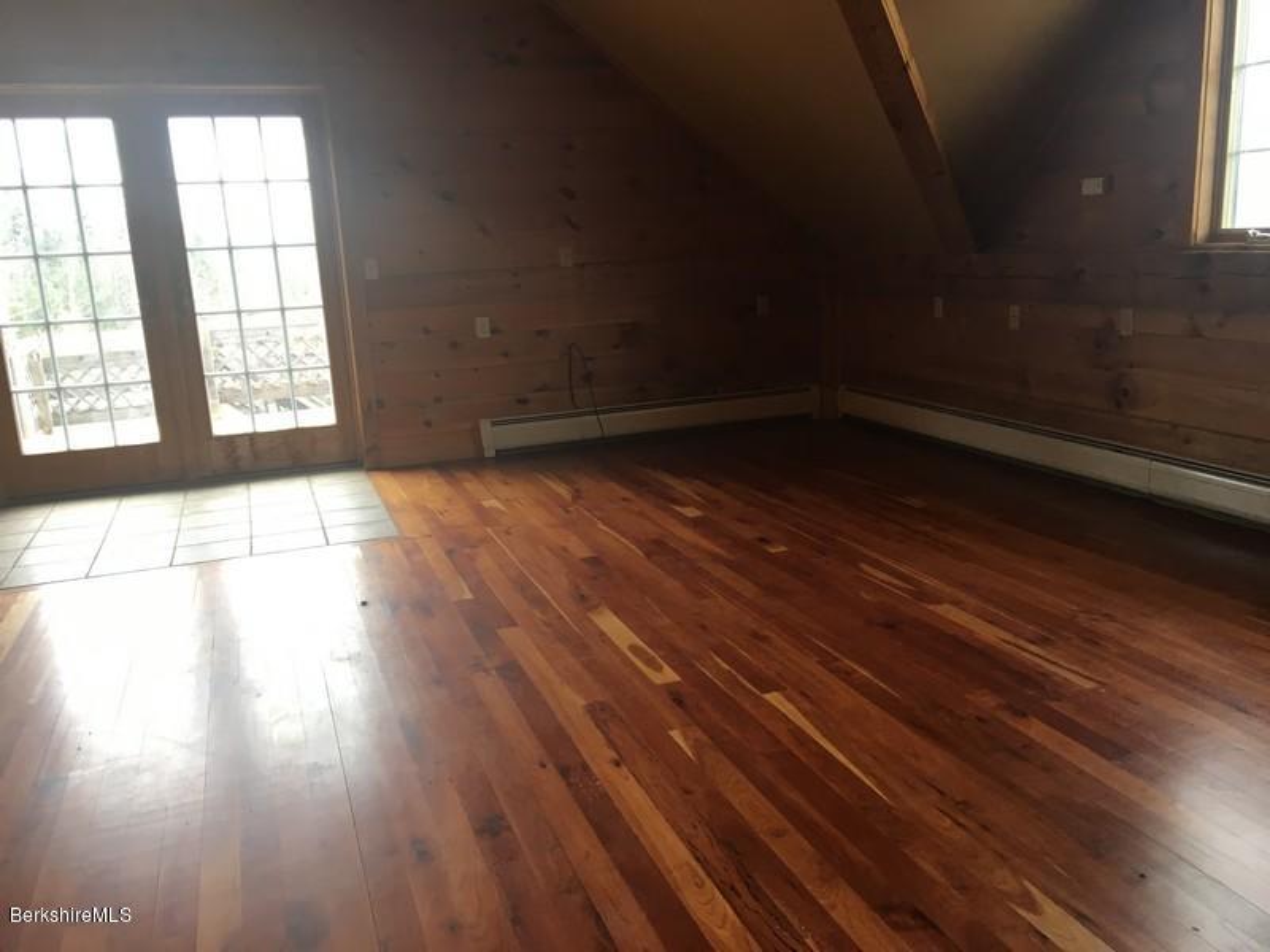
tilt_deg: -11.6
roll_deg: +0.8
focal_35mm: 29
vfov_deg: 48.2
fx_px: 1064
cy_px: 476
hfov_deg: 61.7
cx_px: 635
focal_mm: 4.15
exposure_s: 1/30
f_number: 2.2
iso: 25
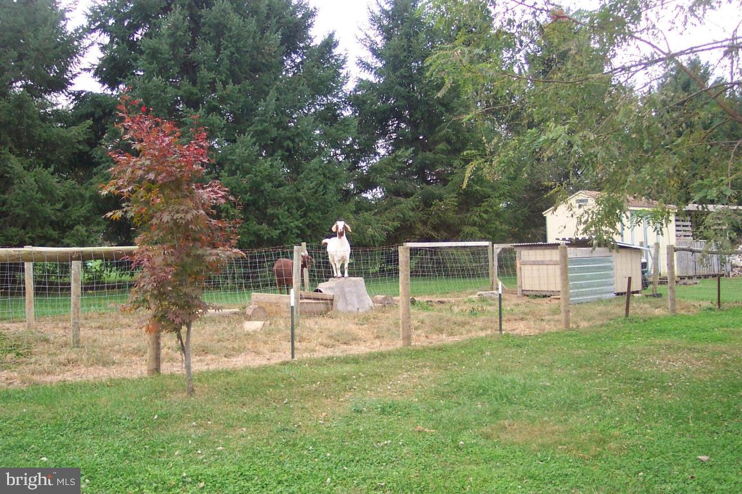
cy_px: 247
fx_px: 783
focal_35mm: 38
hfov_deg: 50.7
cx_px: 371
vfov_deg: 35.1
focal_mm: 8
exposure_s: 1/250
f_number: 2.8
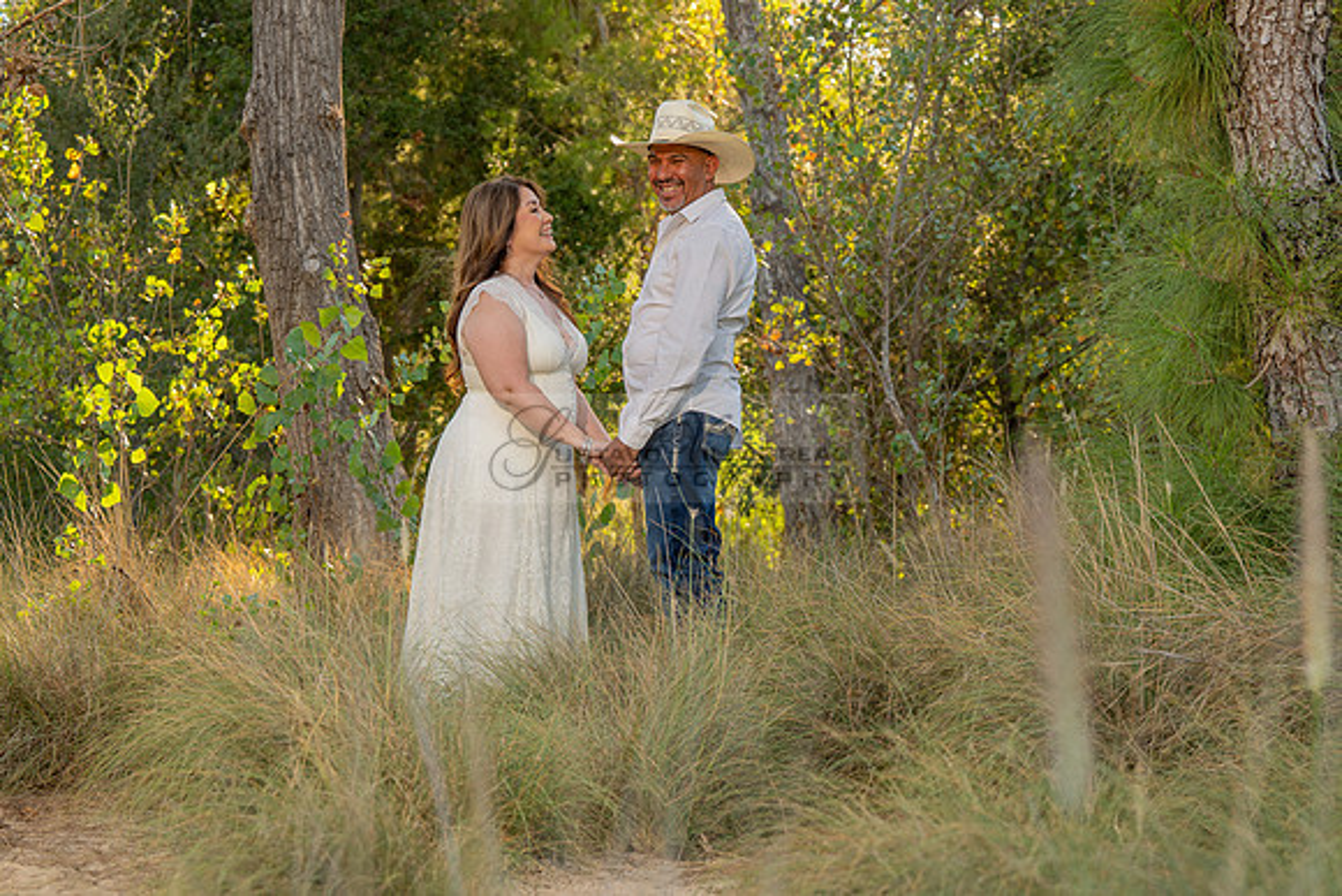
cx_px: 671
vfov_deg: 17.3
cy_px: 448
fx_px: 2945
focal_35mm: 79
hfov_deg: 25.7
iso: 200
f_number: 5.6
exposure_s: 1/200
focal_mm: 79
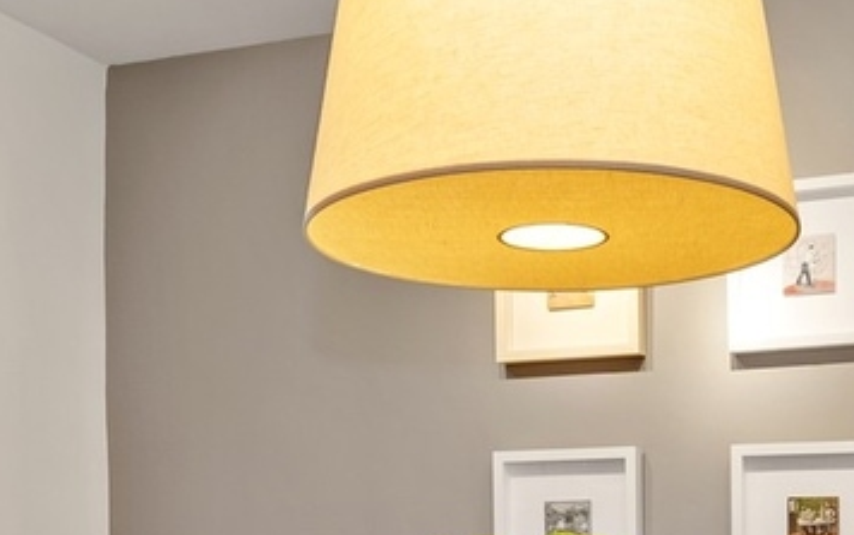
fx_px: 1514
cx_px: 596
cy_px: 597
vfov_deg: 19.2
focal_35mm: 65
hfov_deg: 31.2
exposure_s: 1/1.67
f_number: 8
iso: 400
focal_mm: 14
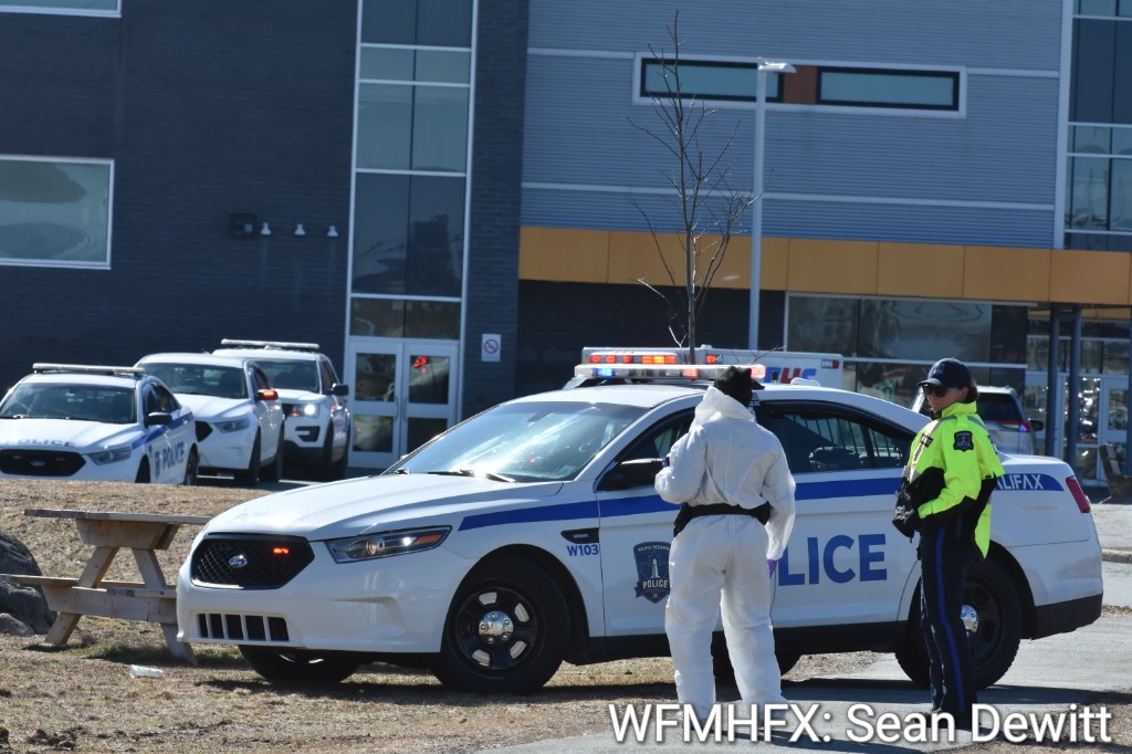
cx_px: 566
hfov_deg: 7.6
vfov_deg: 5.1
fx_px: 8487
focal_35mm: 270
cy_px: 377
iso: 500
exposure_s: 1/800
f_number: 10
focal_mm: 180
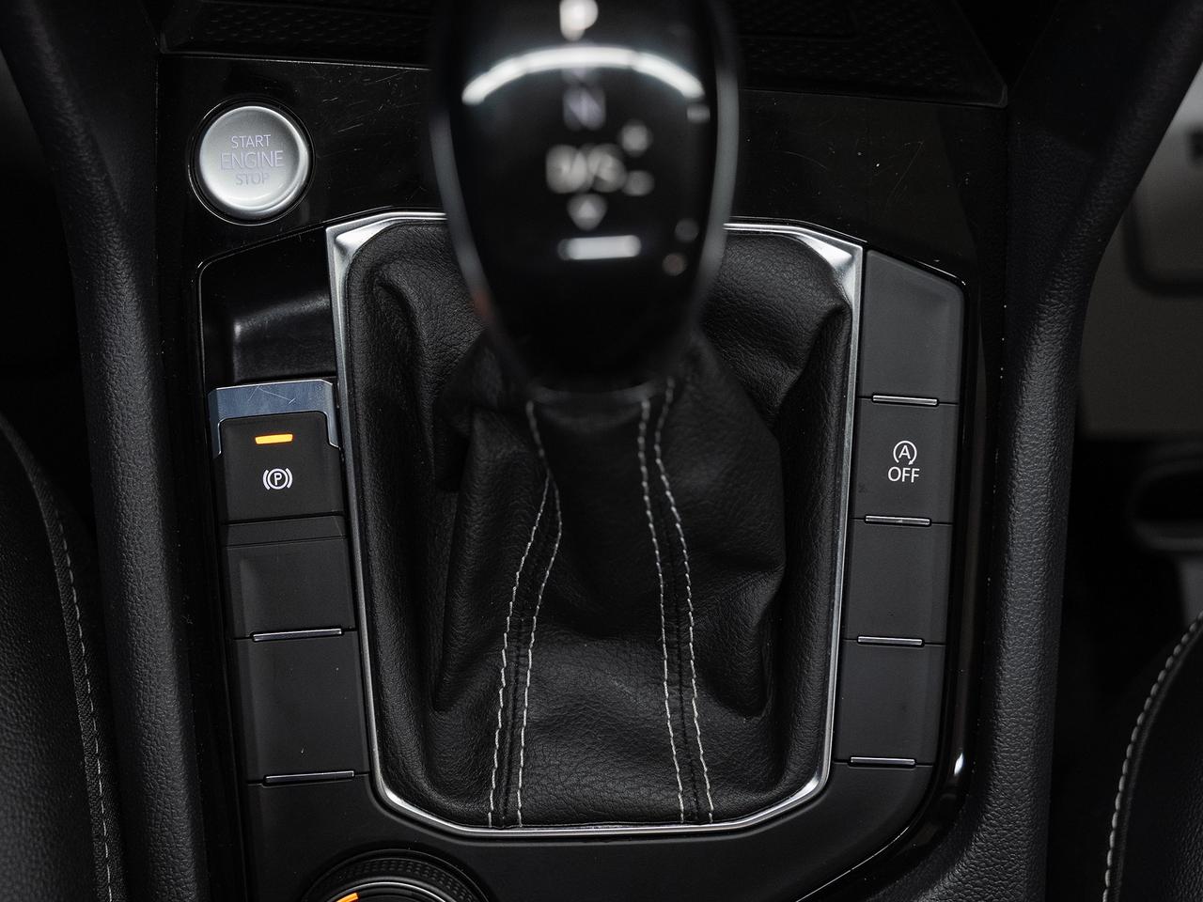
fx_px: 1493
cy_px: 458
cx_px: 611
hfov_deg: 43.9
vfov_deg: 33.6
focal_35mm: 43
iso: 800
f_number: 4
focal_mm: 32.6
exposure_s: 1/50
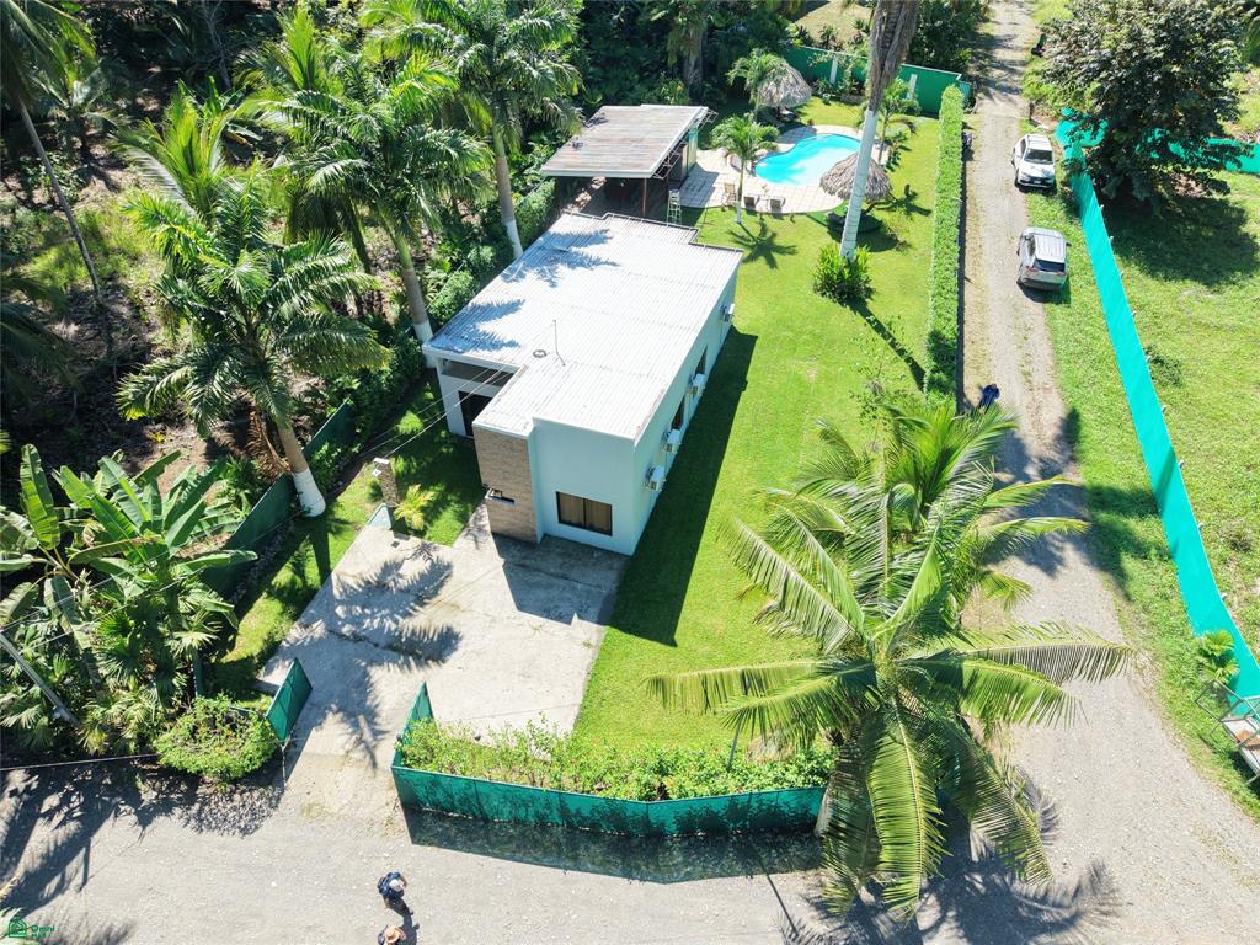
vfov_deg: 56.8
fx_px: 874
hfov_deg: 71.6
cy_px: 472
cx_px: 630
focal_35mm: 24
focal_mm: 8.67
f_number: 1.8
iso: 280
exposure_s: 1/1250
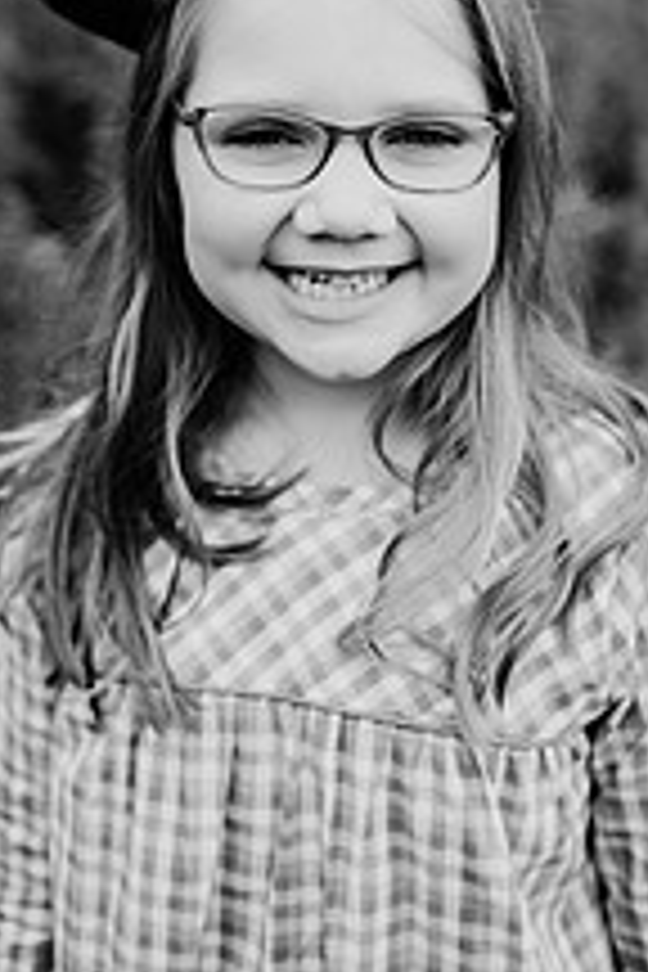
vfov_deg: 38.1
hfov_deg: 27.0
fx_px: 1350
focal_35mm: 50
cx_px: 356
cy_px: 189
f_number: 2.2
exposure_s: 1/800
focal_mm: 24
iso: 125
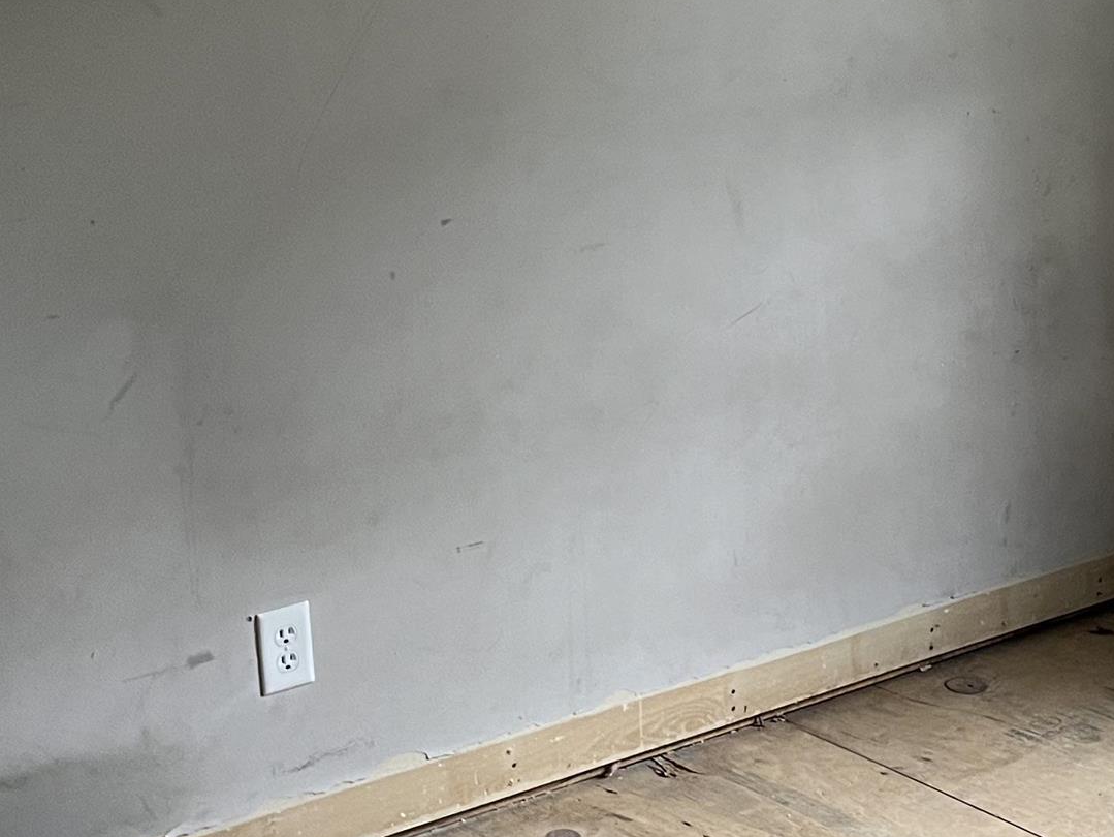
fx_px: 2382
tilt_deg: -7.1
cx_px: 1041
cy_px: 135
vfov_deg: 19.6
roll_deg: +1.3
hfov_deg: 25.4
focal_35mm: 74
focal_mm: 5.1
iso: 160
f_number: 1.6
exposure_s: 1/60
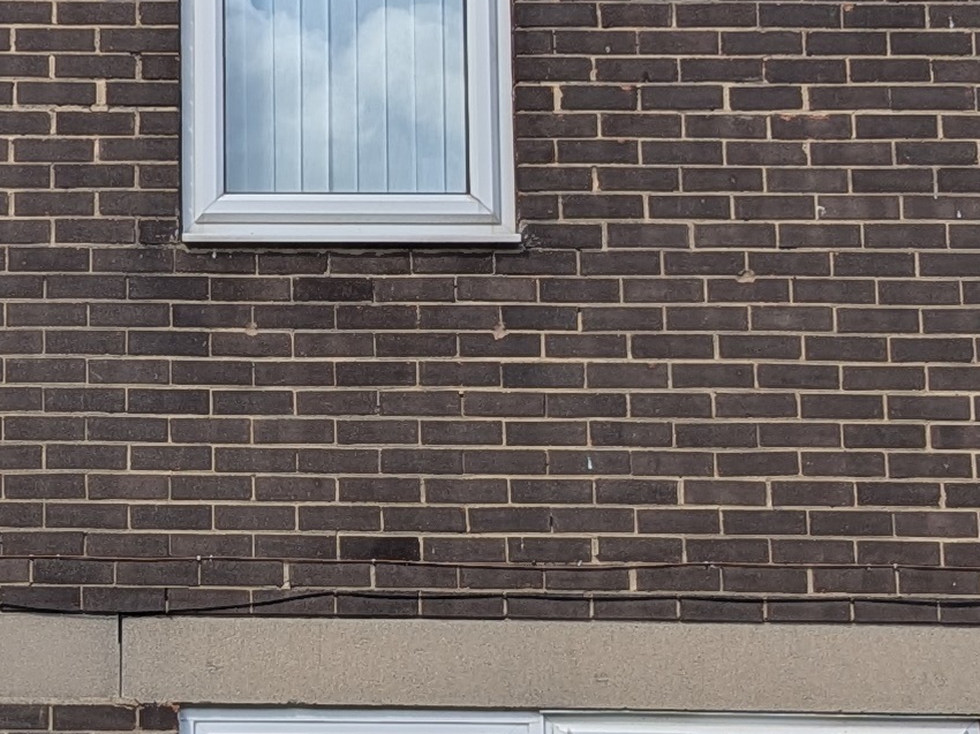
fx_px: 3198
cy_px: 422
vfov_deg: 13.1
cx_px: -45
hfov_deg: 17.0
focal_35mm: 113
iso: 31
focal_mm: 4.53
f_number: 1.7
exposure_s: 1/1325
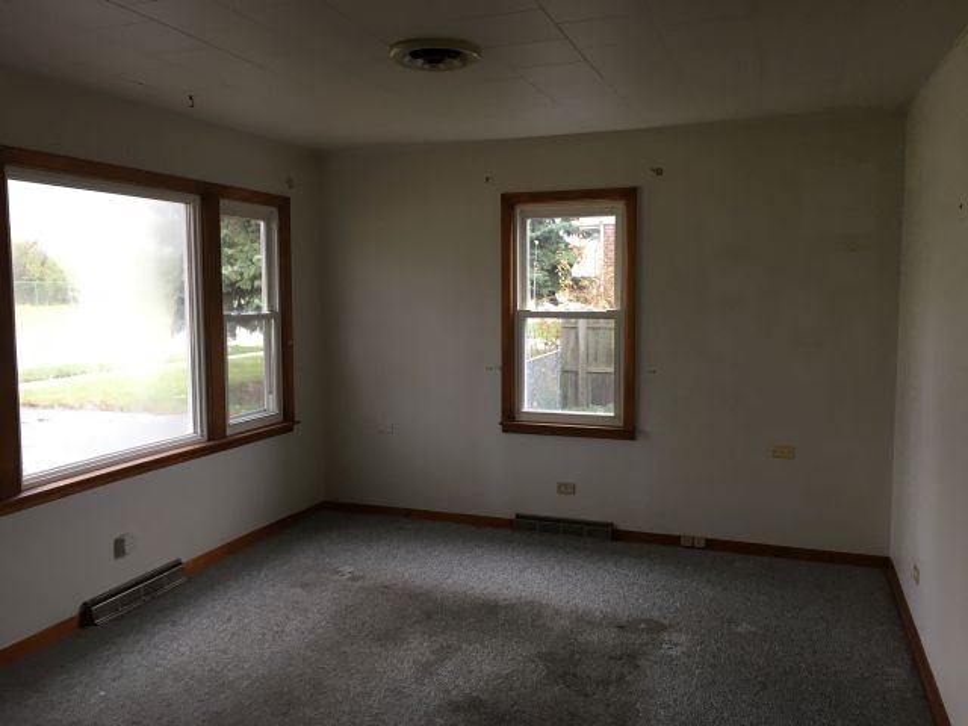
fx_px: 811
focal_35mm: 29
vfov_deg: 48.2
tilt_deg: -5.4
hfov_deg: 61.7
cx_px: 484
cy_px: 363
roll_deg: +0.5
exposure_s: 1/30
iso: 50
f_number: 2.2
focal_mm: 4.15
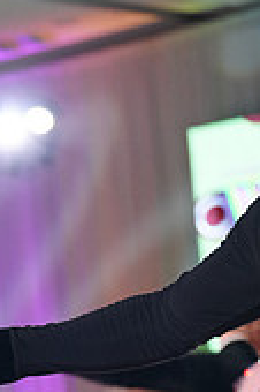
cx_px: -153
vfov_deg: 8.4
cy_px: 639
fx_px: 2594
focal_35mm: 239
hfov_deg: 5.7
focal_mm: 70
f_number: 2.8
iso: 2000
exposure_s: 1/500
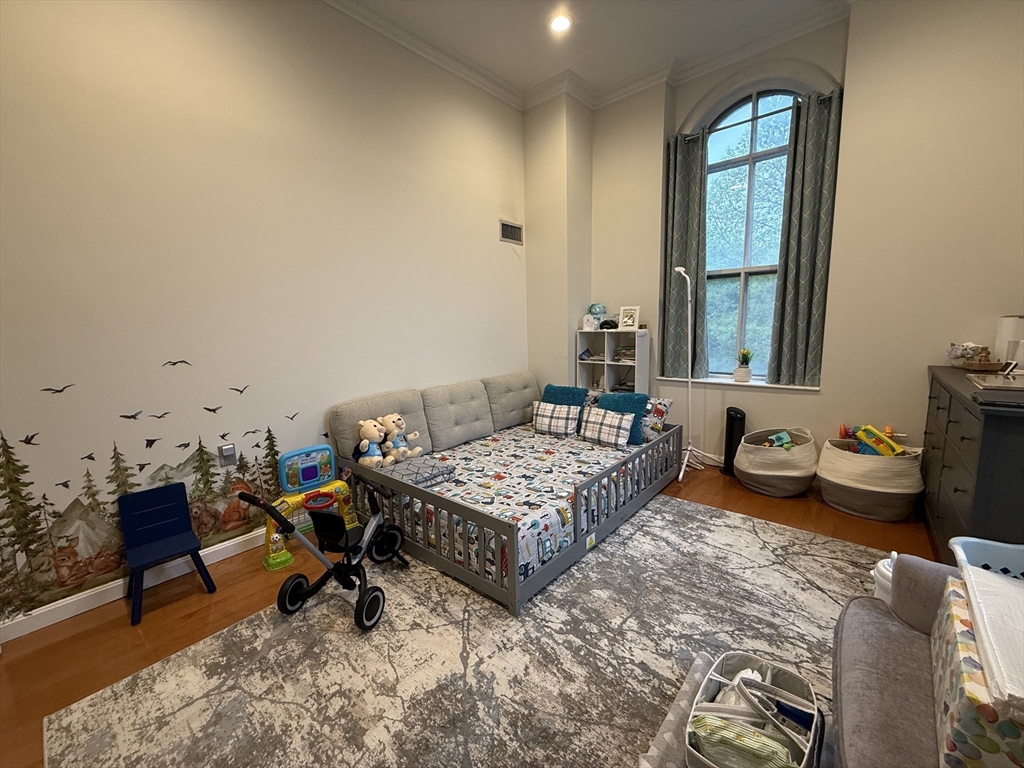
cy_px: 384
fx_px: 414
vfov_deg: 85.7
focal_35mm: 14
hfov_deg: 102.1
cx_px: 512
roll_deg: +1.5
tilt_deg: -8.2
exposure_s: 1/60
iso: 200
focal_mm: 2.22
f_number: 2.2
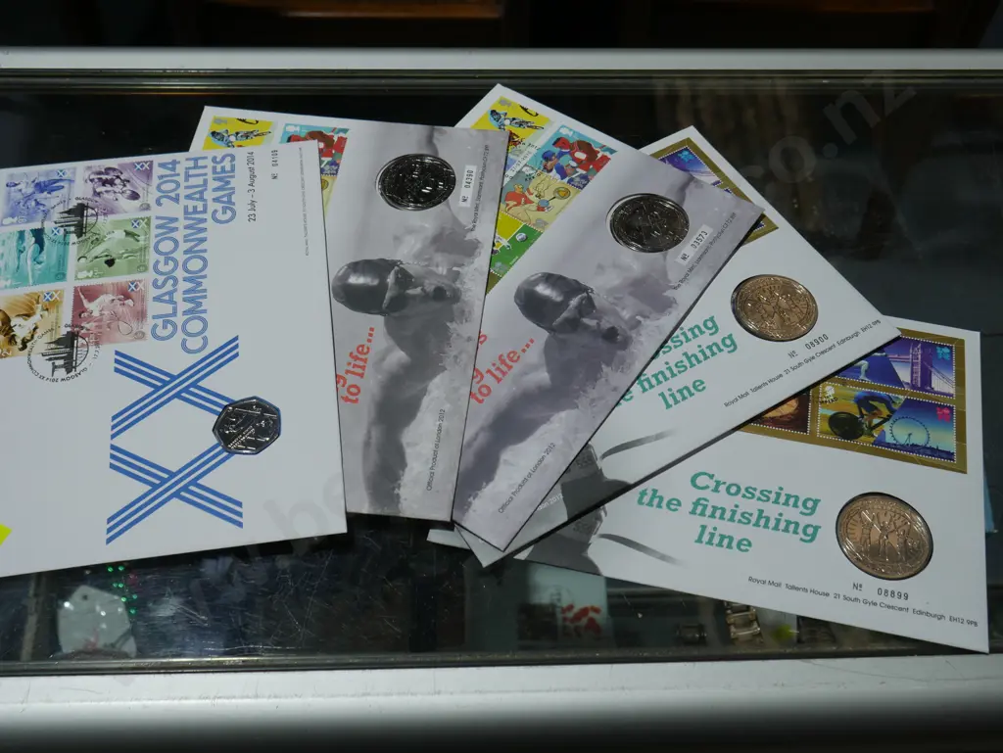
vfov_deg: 36.0
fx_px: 1160
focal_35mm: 40
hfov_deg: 46.8
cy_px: 376
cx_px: 502
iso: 200
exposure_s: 1/100
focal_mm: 20
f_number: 5.6
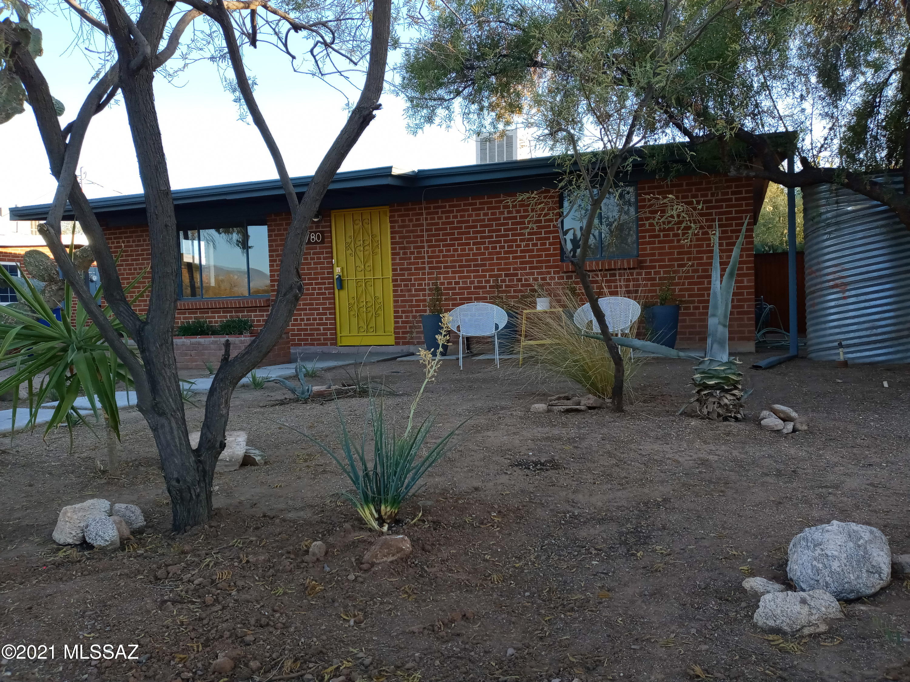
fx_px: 736
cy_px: 341
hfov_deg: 63.4
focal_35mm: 28
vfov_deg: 49.7
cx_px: 455
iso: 100
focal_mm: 3.61
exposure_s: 1/224
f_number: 1.8
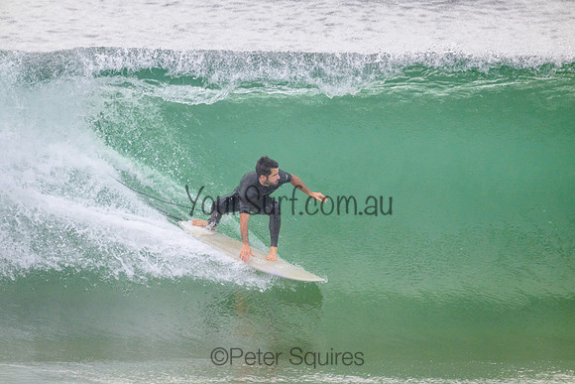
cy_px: 192
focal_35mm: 800
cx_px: 288
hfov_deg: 2.6
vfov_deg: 1.7
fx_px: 12780
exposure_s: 1/2000
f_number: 11
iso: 2200
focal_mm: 800
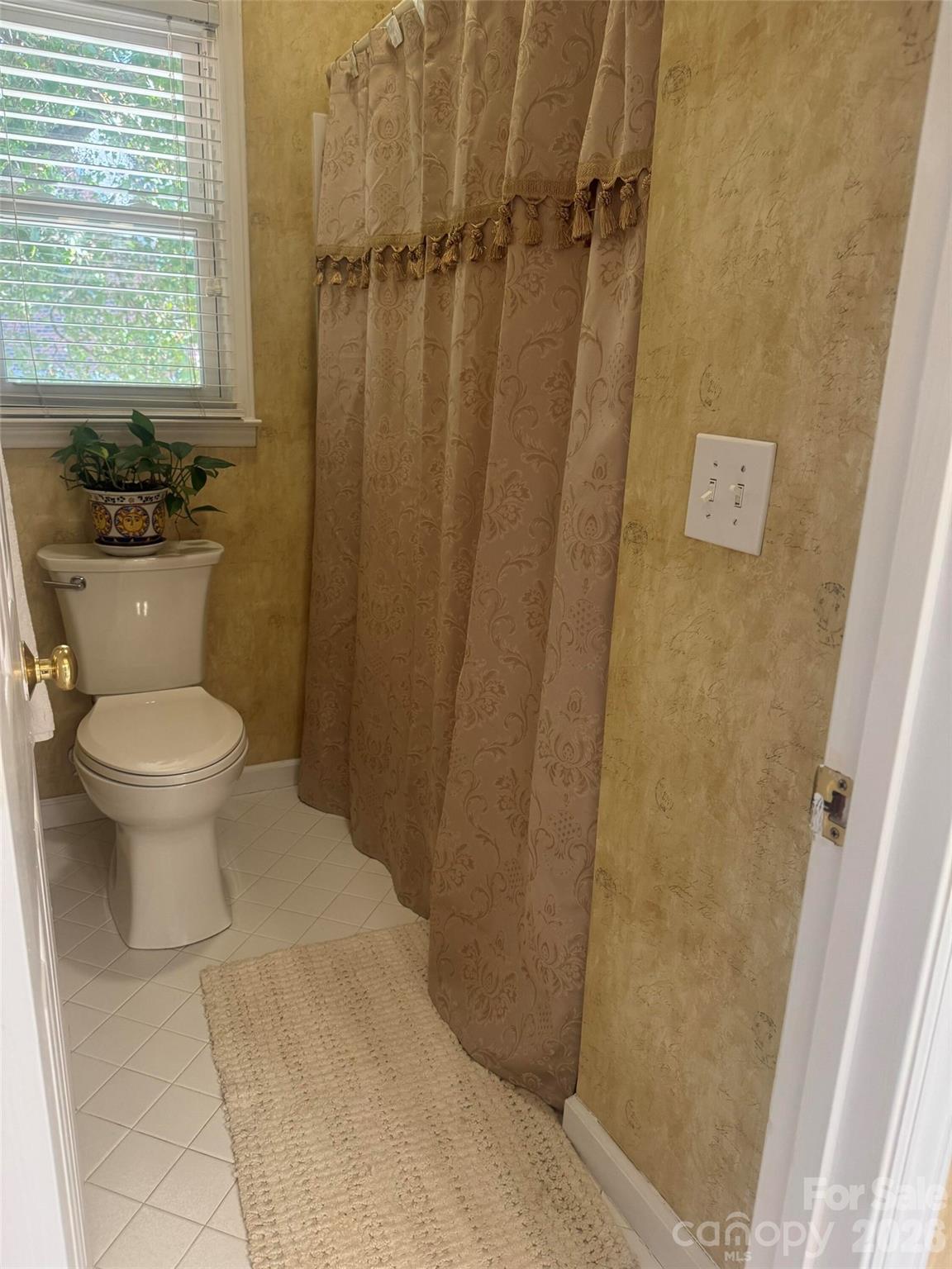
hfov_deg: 56.8
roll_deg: -0.8
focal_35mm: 24
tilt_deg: -16.7
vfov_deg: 71.6
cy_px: 634
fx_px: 880
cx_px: 476
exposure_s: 1/60
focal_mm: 6.76
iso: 250
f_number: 1.78
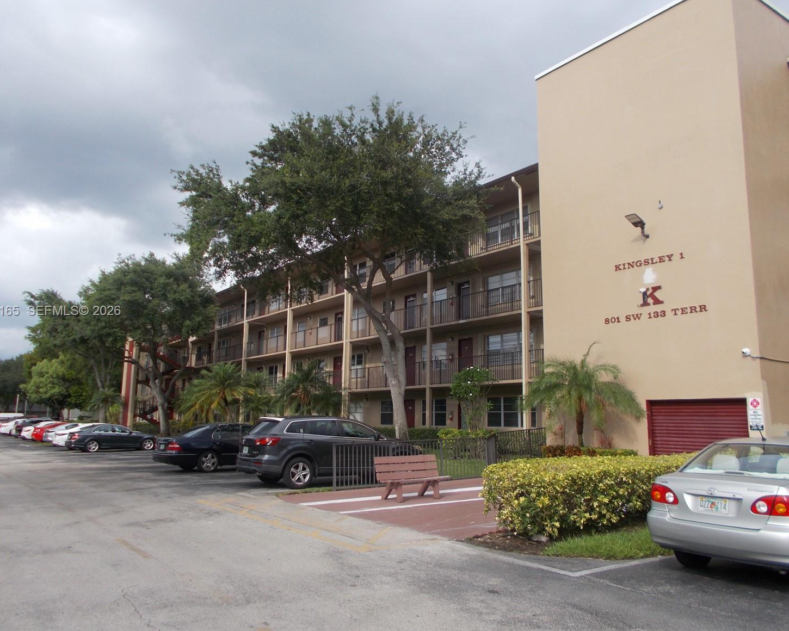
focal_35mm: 28
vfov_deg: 51.5
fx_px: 654
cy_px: 312
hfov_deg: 62.2
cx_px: 387
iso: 80
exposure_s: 1/400
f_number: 3.2
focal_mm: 4.6
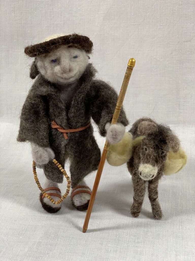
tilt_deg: -23.8
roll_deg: +1.3
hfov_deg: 28.0
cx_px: 98
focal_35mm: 52
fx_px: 391
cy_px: 130
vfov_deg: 36.8
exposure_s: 1/122
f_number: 2.4
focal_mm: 6
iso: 80
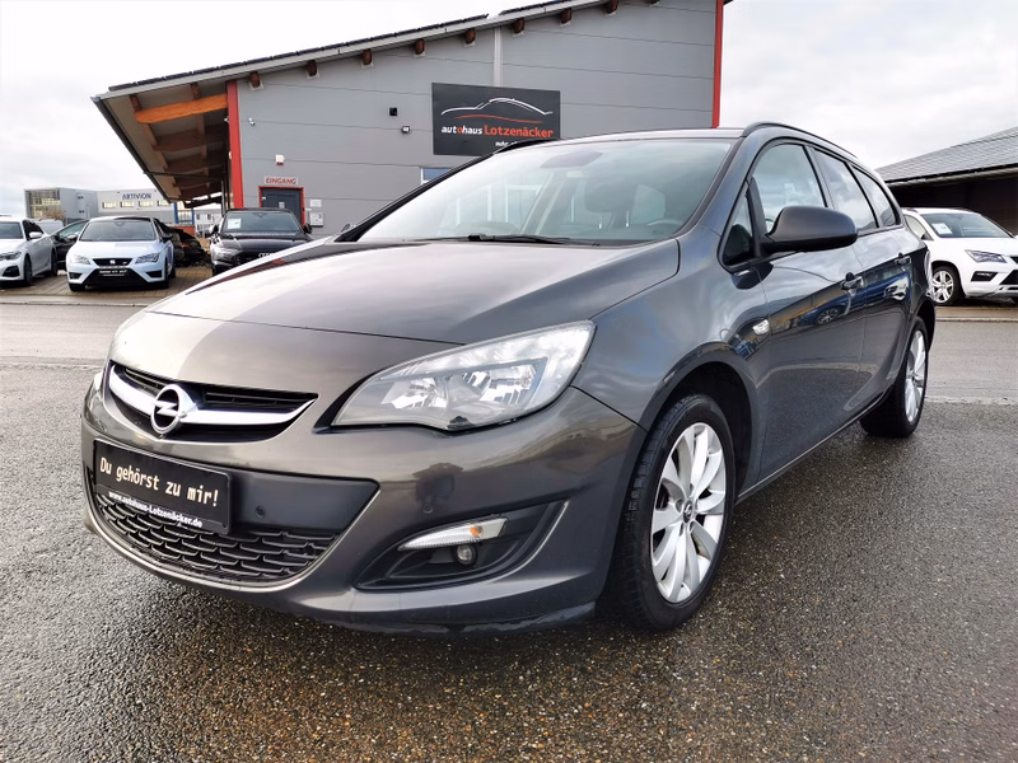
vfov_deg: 48.2
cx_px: 509
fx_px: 853
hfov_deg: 61.7
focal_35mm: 29
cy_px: 382
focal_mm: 5.58
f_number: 1.8
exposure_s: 1/241
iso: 50
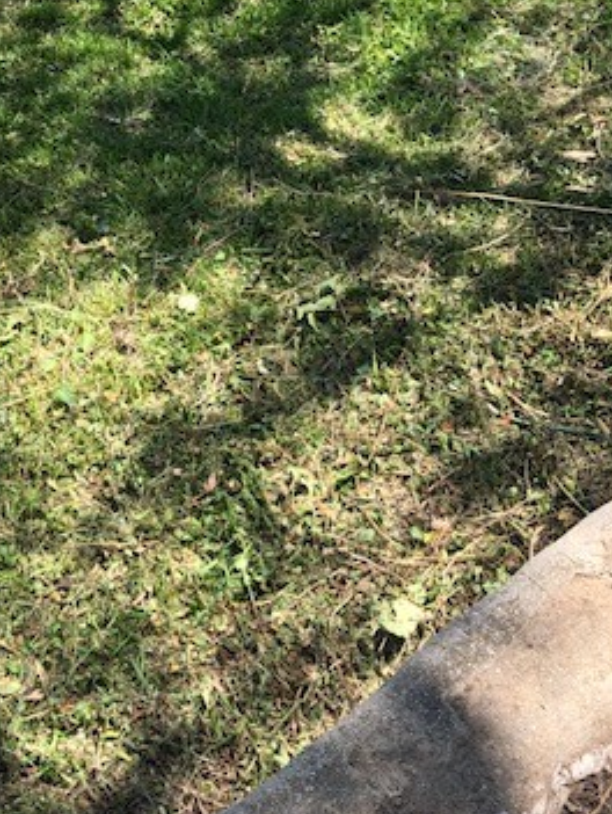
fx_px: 1200
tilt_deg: -37.8
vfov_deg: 36.4
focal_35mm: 51
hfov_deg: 27.7
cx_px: 81
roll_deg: +3.7
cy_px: 179
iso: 20
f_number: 1.8
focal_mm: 4
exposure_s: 1/842
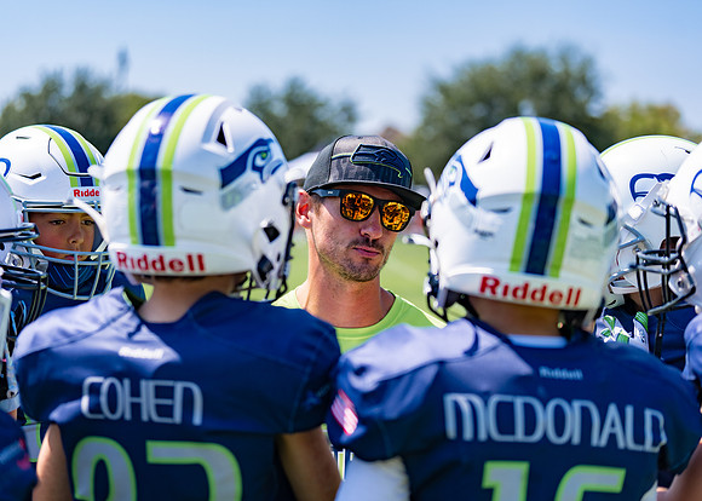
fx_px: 1569
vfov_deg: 18.1
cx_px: 351
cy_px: 250
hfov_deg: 25.2
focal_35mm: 79
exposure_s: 1/1250
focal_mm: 75
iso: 100
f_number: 2.8
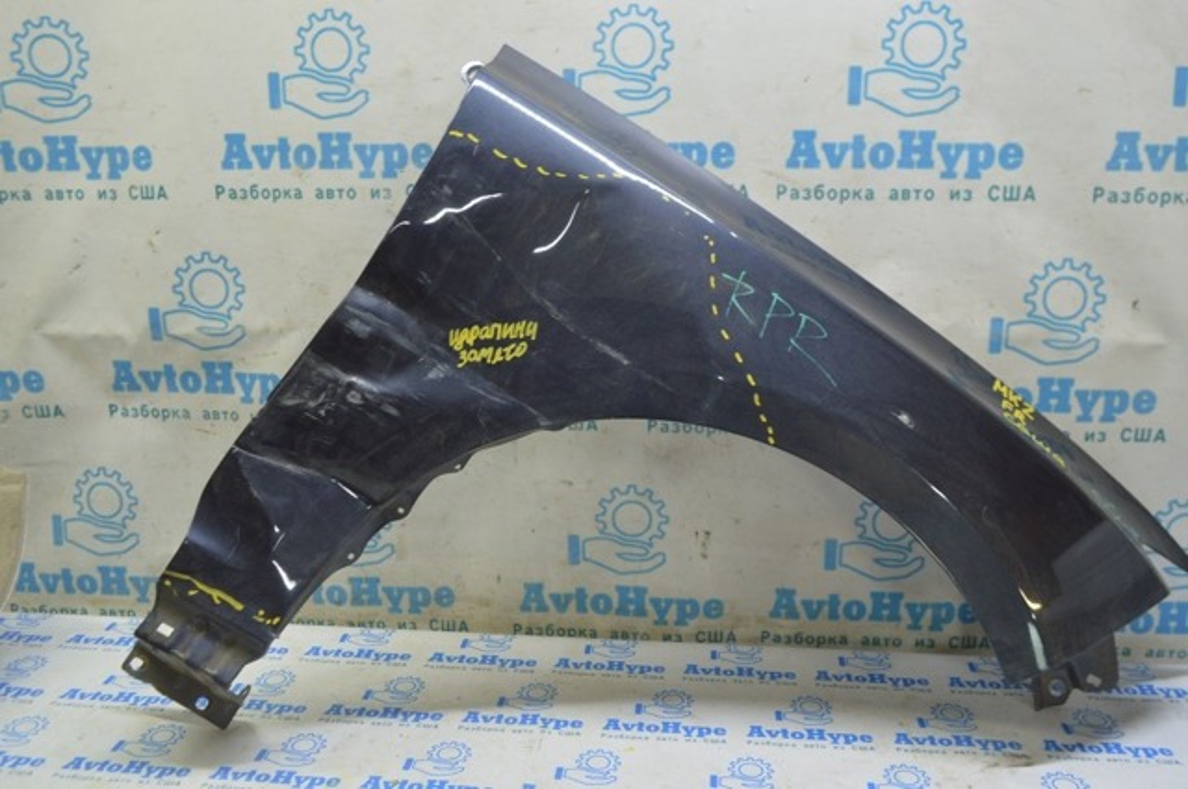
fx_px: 1088
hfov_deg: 57.3
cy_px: 394
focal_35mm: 33
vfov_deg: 39.9
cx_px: 594
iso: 400
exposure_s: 1/20
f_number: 5.6
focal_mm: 22
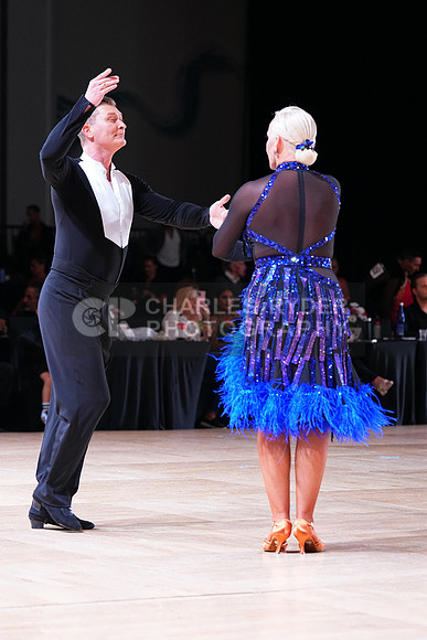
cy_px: 320
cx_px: 214
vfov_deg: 16.5
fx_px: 2205
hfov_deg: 11.1
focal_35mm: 124
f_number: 4
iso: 3200
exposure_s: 1/400
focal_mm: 124
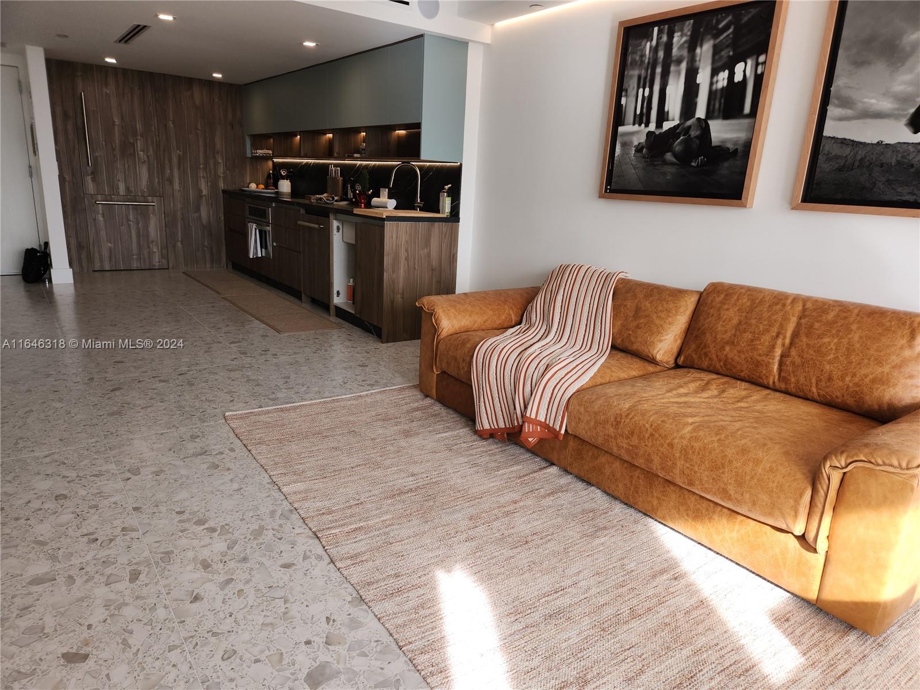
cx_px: 460
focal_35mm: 23
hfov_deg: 73.9
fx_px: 611
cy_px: 345
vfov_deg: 58.9
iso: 20
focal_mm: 5.4
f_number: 1.8
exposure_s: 1/173
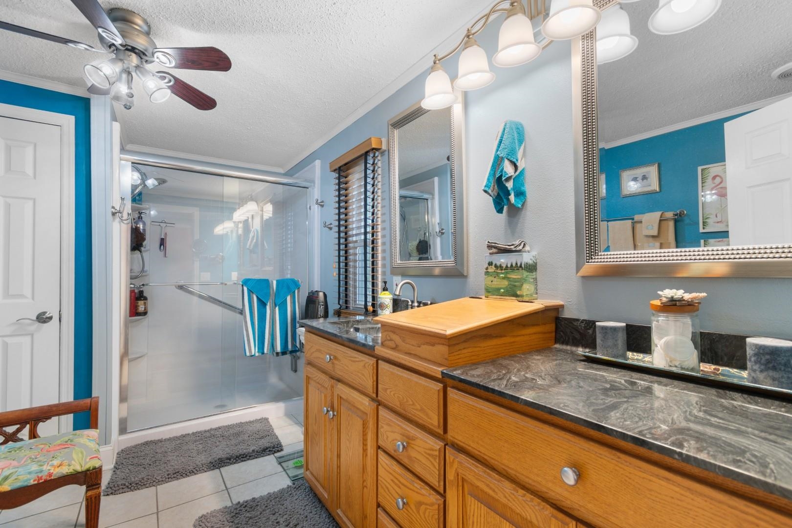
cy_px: 264
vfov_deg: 77.3
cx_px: 396
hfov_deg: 100.4
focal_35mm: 15
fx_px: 330
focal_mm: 10
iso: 100
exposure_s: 1/8
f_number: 4.5
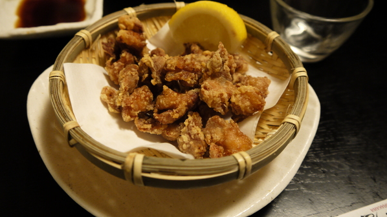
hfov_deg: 56.6
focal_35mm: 35
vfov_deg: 33.6
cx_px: 194
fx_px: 359
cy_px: 87
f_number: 3.8
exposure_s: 1/50
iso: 400
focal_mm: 16
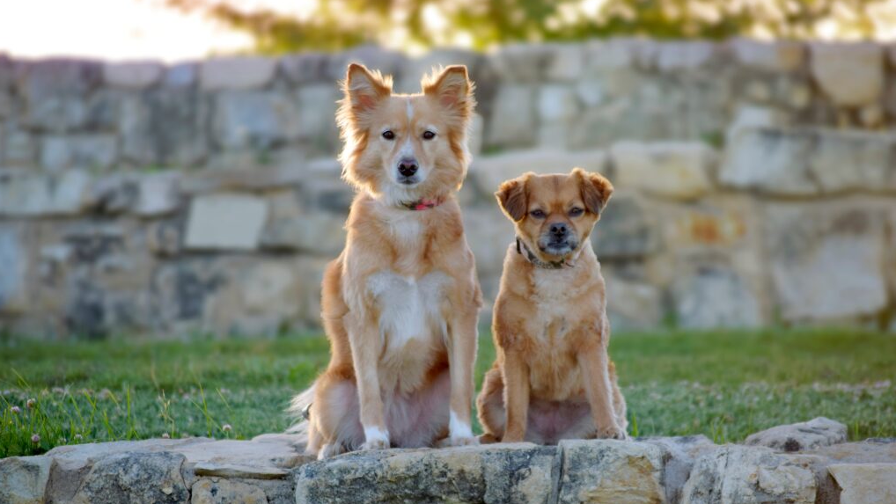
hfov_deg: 10.9
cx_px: 446
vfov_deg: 6.2
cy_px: 267
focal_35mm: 198
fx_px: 4694
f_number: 4.8
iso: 250
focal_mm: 125
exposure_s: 1/250
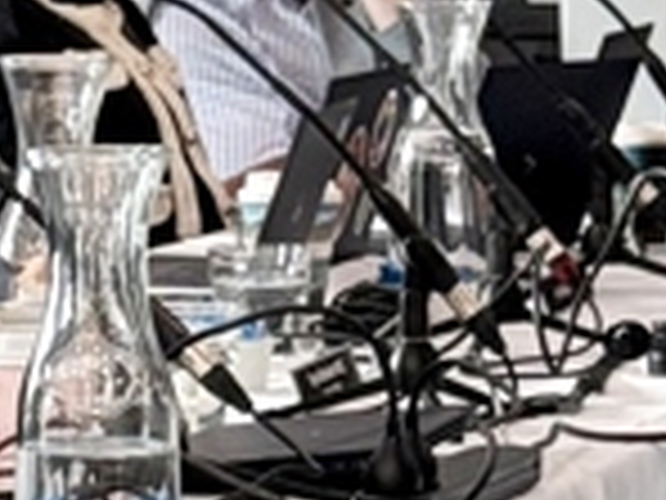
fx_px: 5002
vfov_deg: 5.7
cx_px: -639
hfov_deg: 7.3
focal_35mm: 260
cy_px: 360
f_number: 1.78
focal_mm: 6.76
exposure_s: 1/50
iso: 80
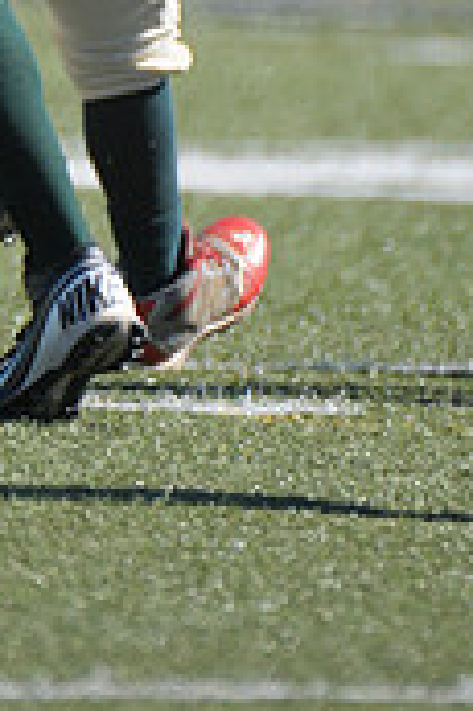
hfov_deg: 0.7
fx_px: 39730
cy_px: -321
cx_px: 39
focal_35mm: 2012
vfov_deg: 1.0
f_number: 4
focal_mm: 400
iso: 640
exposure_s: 1/3200
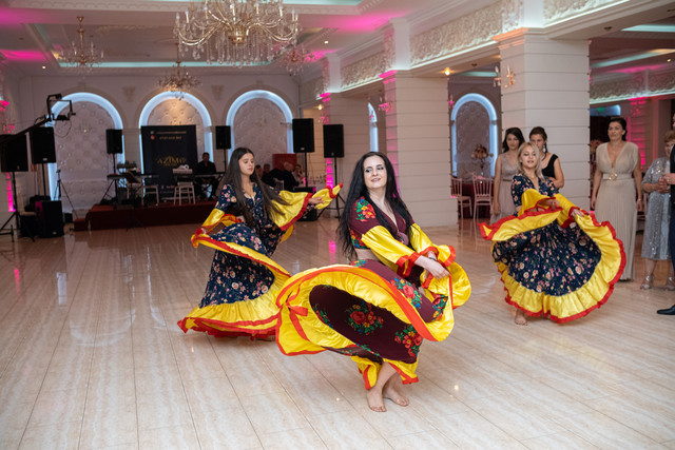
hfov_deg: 54.4
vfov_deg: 37.9
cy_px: 225
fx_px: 656
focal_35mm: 35
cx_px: 338
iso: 1000
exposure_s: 1/125
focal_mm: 23
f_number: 2.5
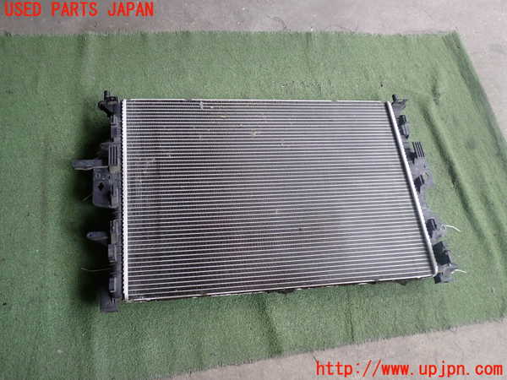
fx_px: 439
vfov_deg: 46.8
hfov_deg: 60.0
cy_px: 190
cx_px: 254
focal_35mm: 30
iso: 200
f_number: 2.3
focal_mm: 5.4
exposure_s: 1/80
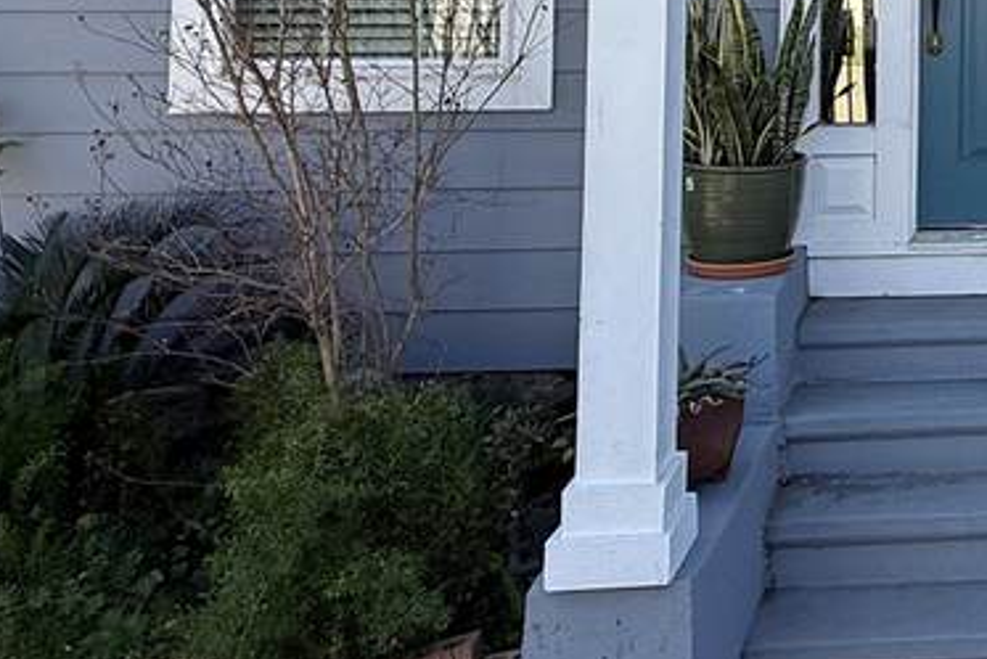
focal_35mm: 50
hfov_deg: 32.9
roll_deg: -0.4
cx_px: 1167
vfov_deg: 24.5
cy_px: -127
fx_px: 1371
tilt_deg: +2.3
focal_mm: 2.22
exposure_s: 1/482
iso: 50
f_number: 2.2
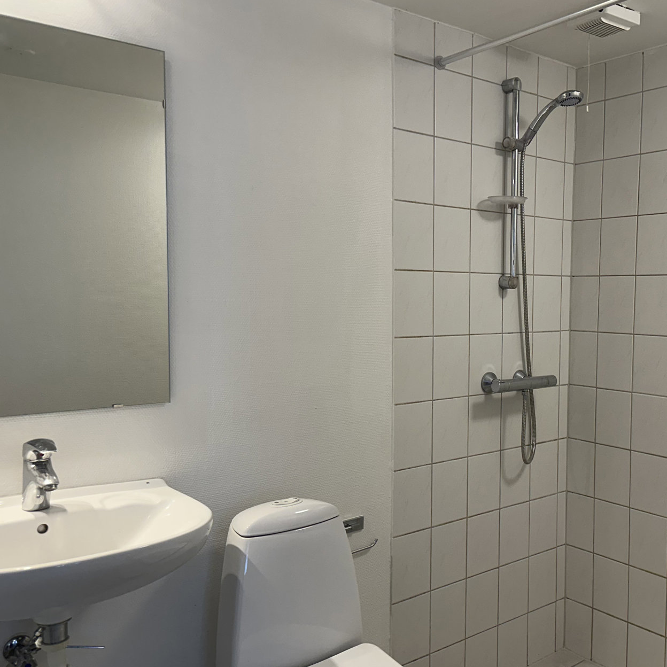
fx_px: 741
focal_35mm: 34
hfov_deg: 47.3
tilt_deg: -4.6
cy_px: 353
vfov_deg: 48.4
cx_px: 470
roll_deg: -0.4
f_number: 1.78
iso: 100
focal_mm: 6.86
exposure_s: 1/100
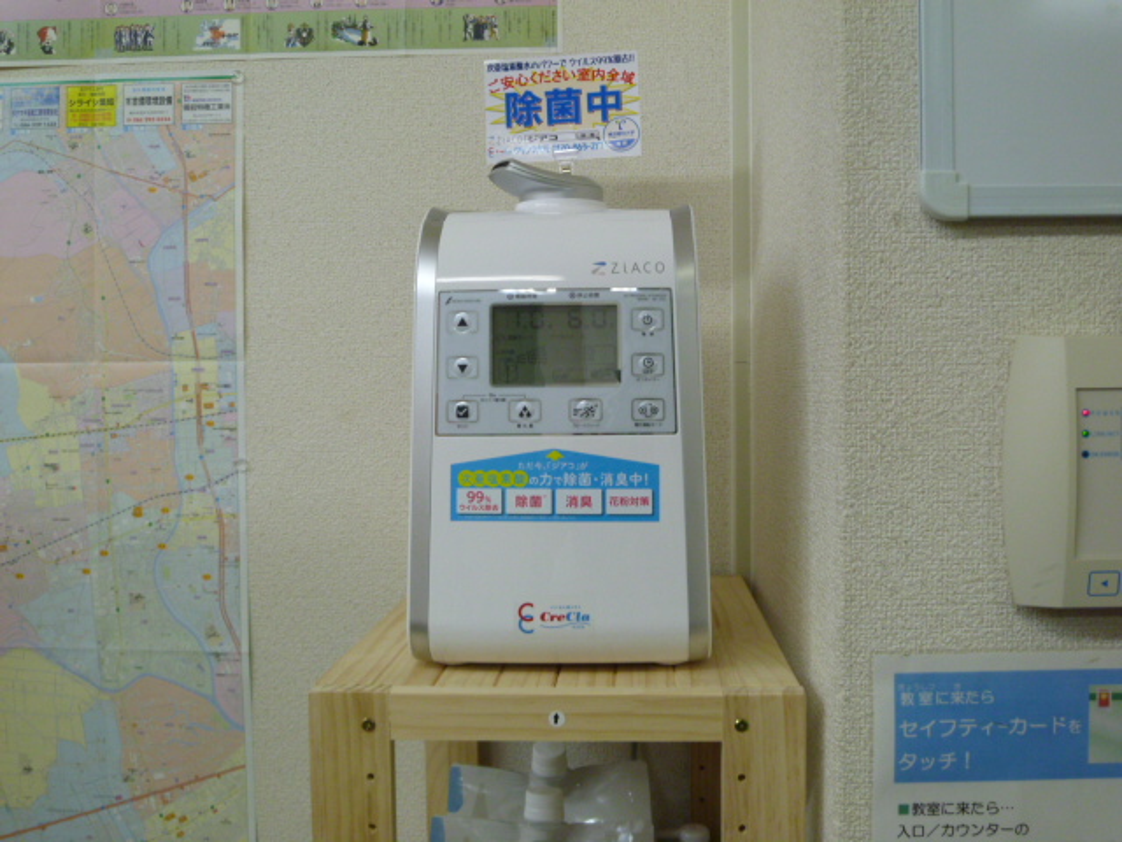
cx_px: 561
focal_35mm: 38
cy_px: 421
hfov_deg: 49.0
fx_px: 1232
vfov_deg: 37.7
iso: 250
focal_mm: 6.8
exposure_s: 1/40
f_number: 3.5
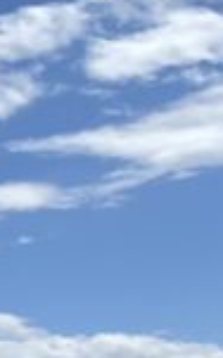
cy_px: 685
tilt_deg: -4.2
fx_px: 1824
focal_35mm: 187
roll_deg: -0.2
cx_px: -901
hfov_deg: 5.4
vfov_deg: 10.4
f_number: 1.8
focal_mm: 4.25
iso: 32
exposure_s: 1/3401
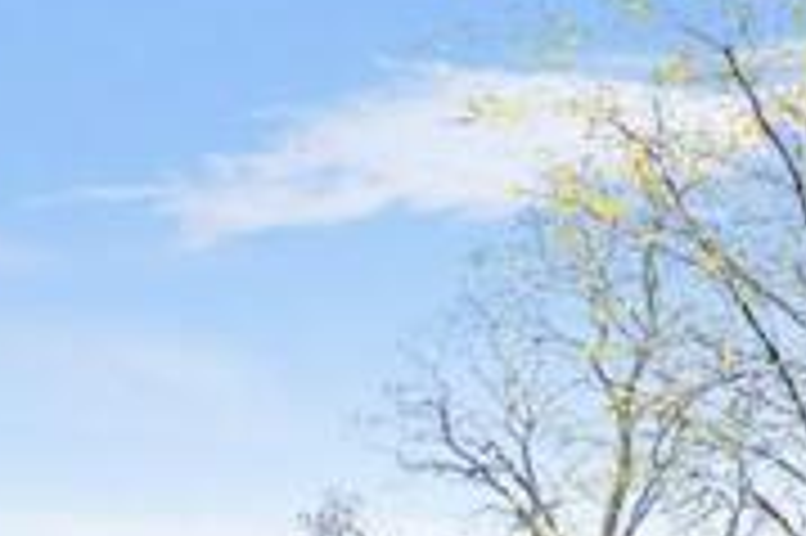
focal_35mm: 55
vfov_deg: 19.4
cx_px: 324
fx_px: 1230
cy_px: 921
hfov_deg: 36.2
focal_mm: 10
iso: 400
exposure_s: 1/80
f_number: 4.5
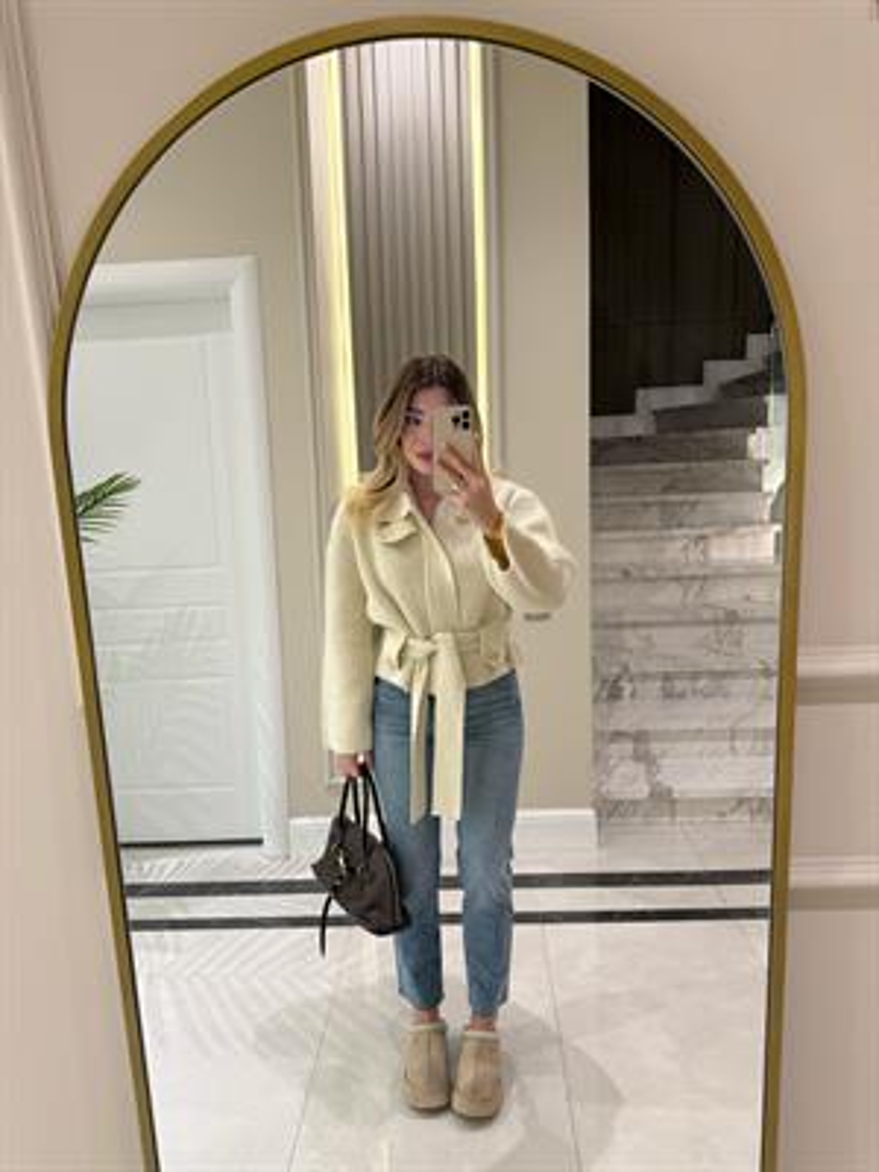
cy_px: 586
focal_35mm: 24
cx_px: 440
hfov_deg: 56.8
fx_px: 813
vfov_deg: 71.6
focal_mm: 6.76
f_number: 1.78
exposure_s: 1/50
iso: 125
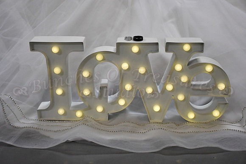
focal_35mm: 51
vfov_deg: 26.5
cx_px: 123
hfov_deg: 38.9
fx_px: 349
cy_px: 82
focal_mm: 34
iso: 3200
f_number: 4.2
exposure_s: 1/320
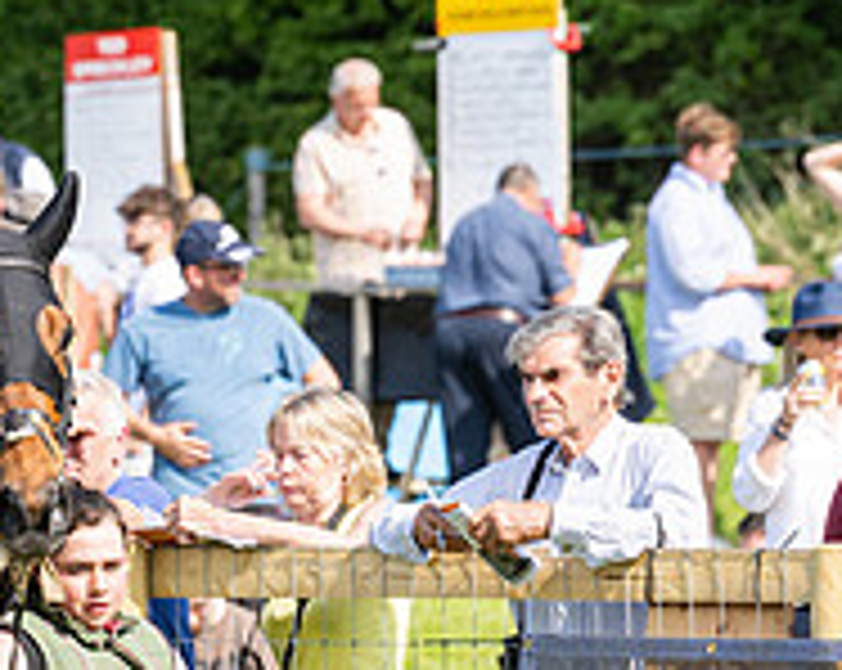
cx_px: -169
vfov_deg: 2.8
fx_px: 13510
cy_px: 630
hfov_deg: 3.6
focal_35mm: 543
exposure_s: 1/800
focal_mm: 160
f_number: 5
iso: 200
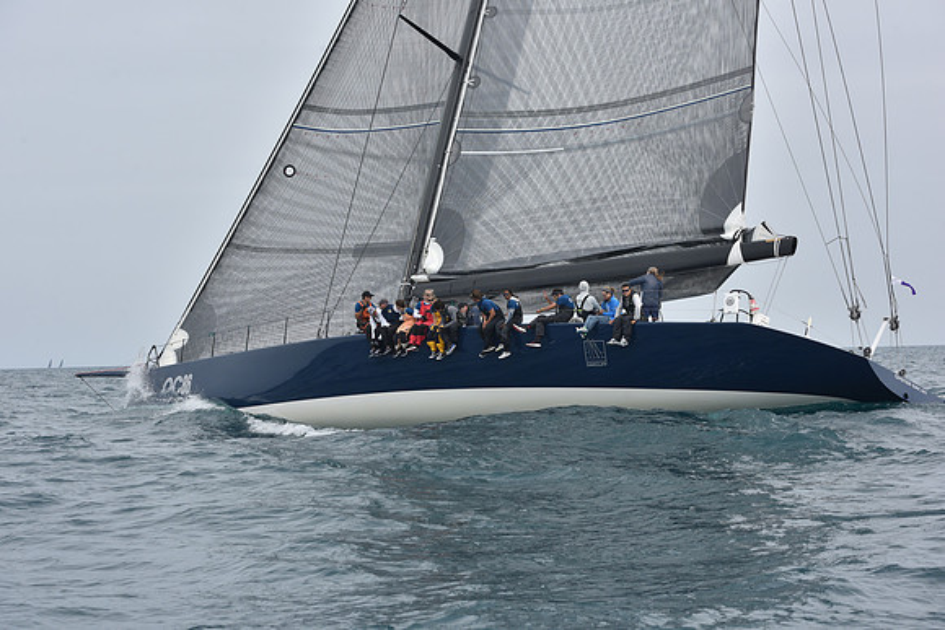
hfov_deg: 28.8
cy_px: 315
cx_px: 472
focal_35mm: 70
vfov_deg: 19.5
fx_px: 1838
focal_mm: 70
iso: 250
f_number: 9
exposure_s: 1/800
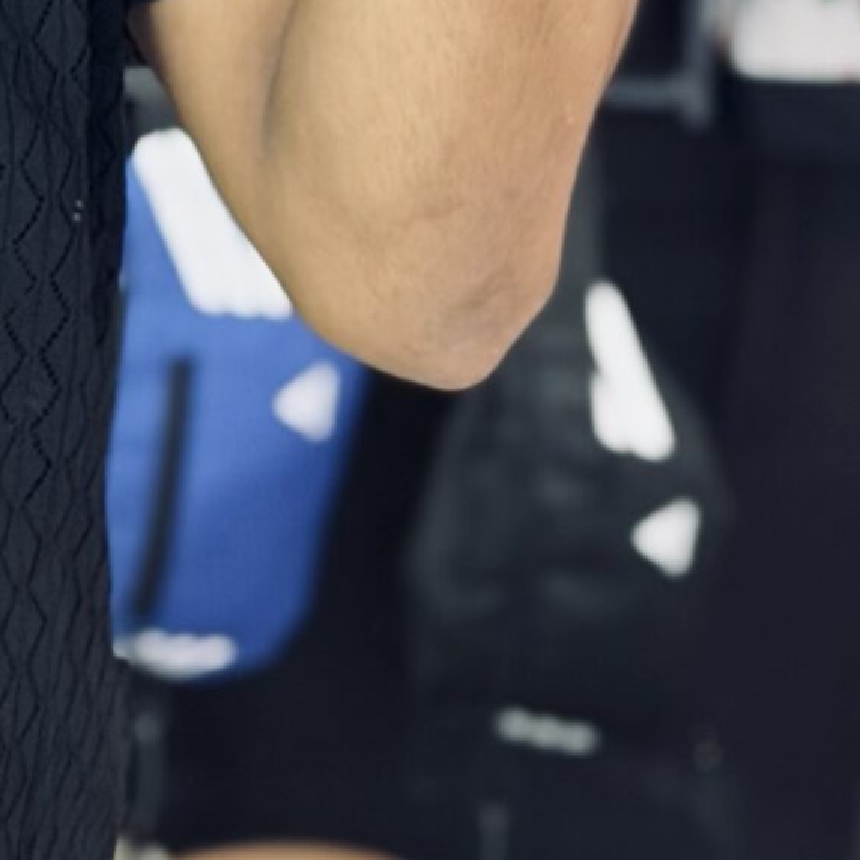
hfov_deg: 9.0
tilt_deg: -7.6
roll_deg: -1.6
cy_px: -319
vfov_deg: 9.0
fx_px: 5340
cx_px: -394
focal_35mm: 190
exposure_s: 1/50
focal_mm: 6.76
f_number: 1.78
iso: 100
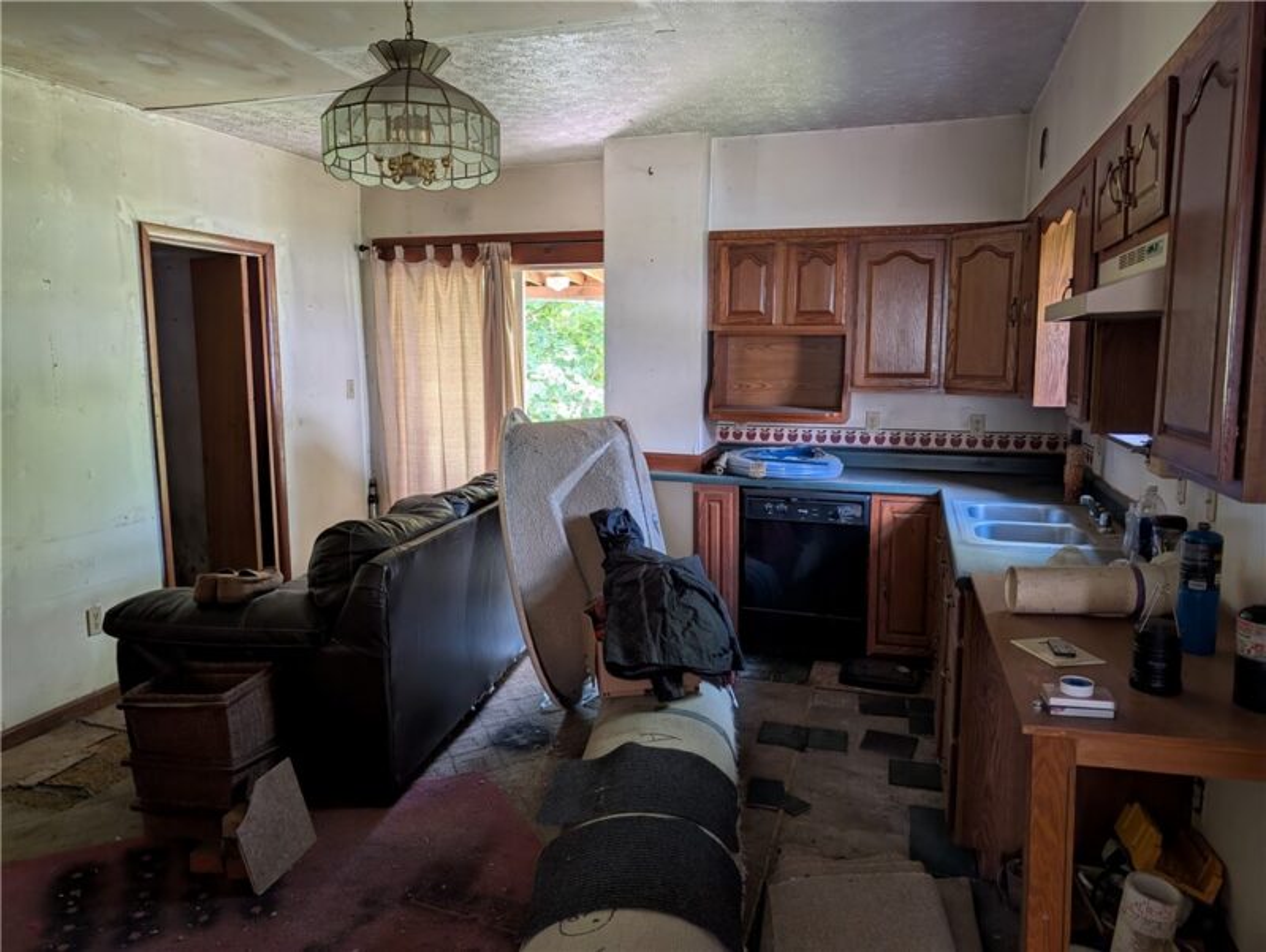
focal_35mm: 24
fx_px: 879
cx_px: 633
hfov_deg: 71.5
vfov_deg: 56.9
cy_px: 476
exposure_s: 1/73.5
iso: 169
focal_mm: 6.9
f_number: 1.68
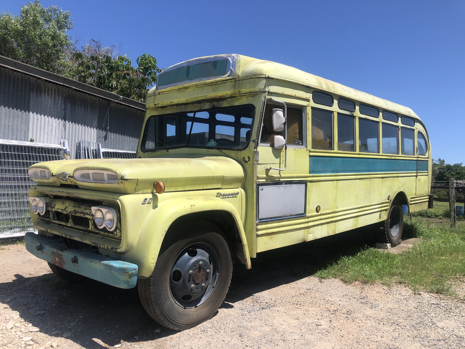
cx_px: 232
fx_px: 376
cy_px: 174
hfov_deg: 63.4
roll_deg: -1.0
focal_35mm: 28
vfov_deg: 49.7
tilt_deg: +4.2
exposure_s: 1/2525
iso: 20
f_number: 1.8
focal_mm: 4
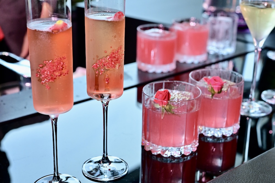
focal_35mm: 60
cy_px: 92
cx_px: 138
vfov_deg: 22.6
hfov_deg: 33.4
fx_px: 458
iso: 6400
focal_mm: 60
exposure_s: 1/320
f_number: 7.1
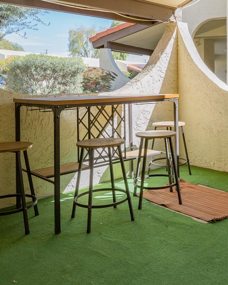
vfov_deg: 46.6
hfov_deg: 37.1
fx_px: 321
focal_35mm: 38
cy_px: 80
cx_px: 197
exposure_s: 1/320
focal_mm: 14
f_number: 4.5
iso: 200
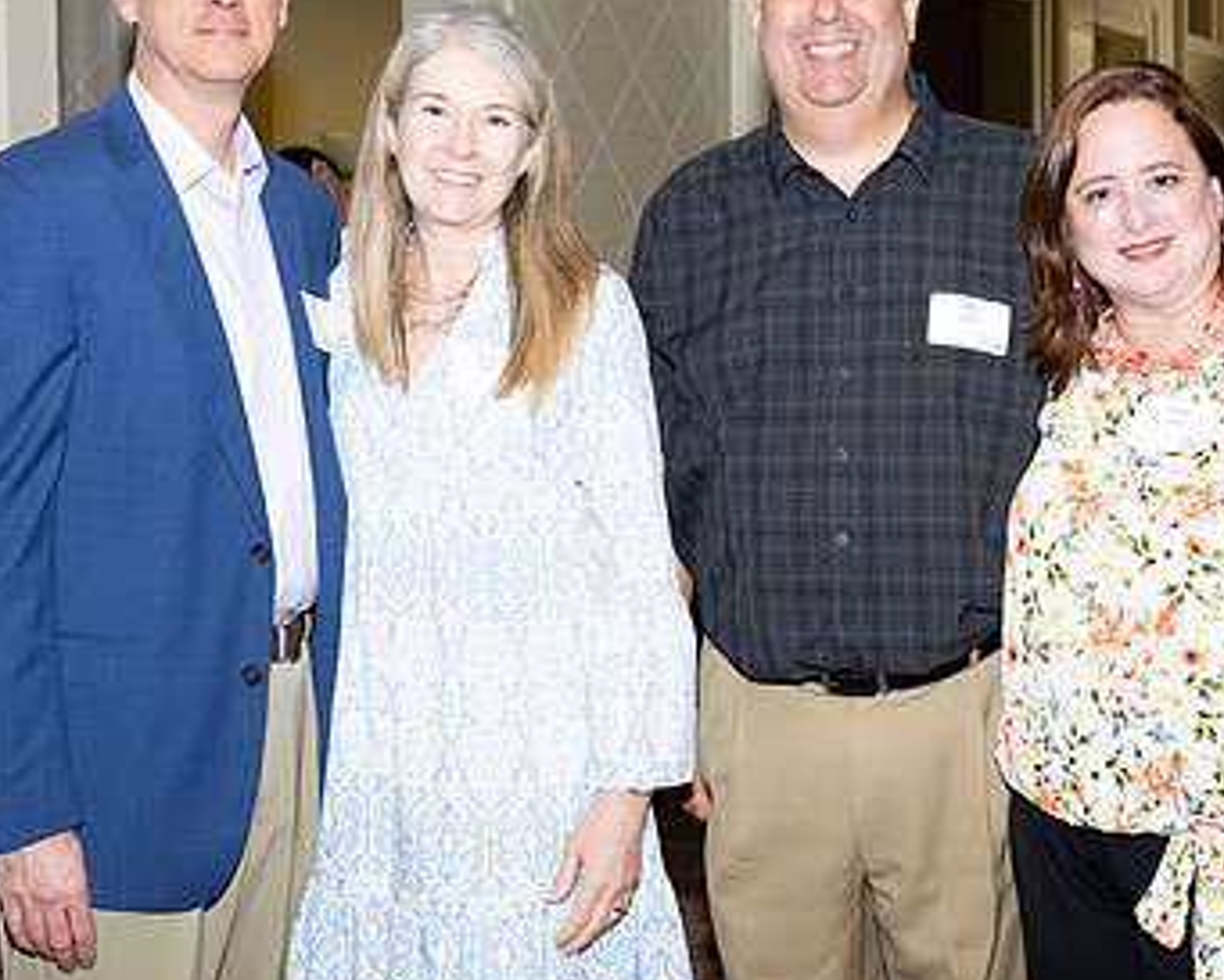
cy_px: 343
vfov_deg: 25.7
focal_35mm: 59
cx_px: 678
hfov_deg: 31.9
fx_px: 2138
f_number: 5.6
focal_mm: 37
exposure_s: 1/200
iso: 800
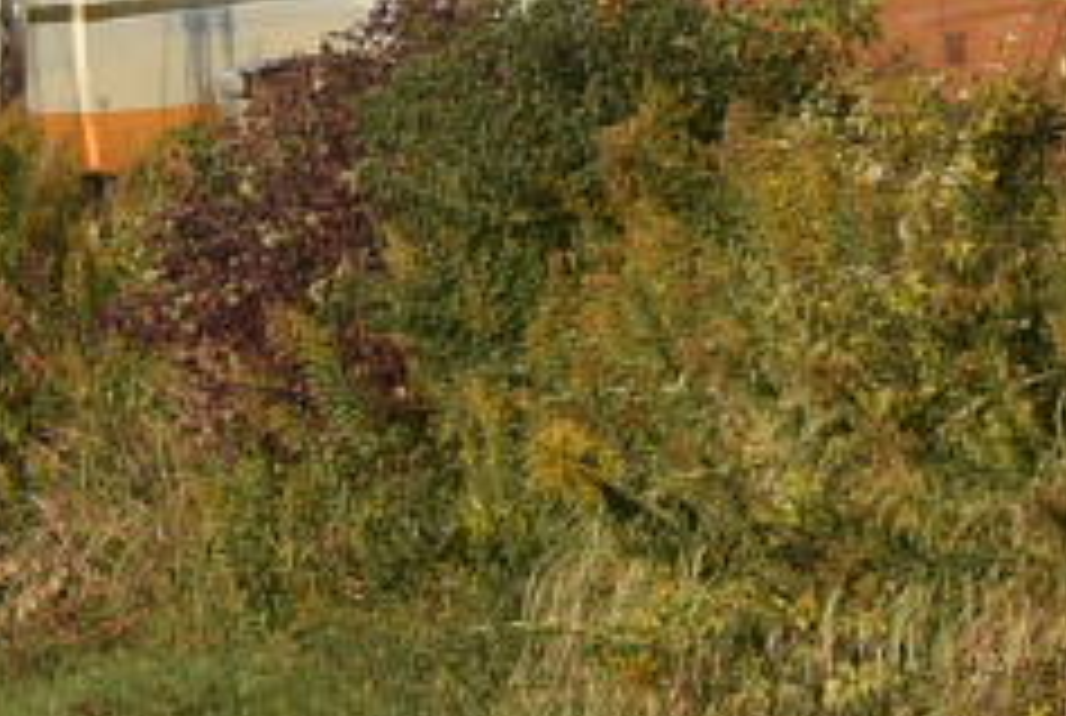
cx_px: 1160
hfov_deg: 2.4
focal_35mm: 850
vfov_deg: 1.6
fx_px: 25208
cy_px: -599
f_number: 5
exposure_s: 1/1250
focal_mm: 105
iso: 400
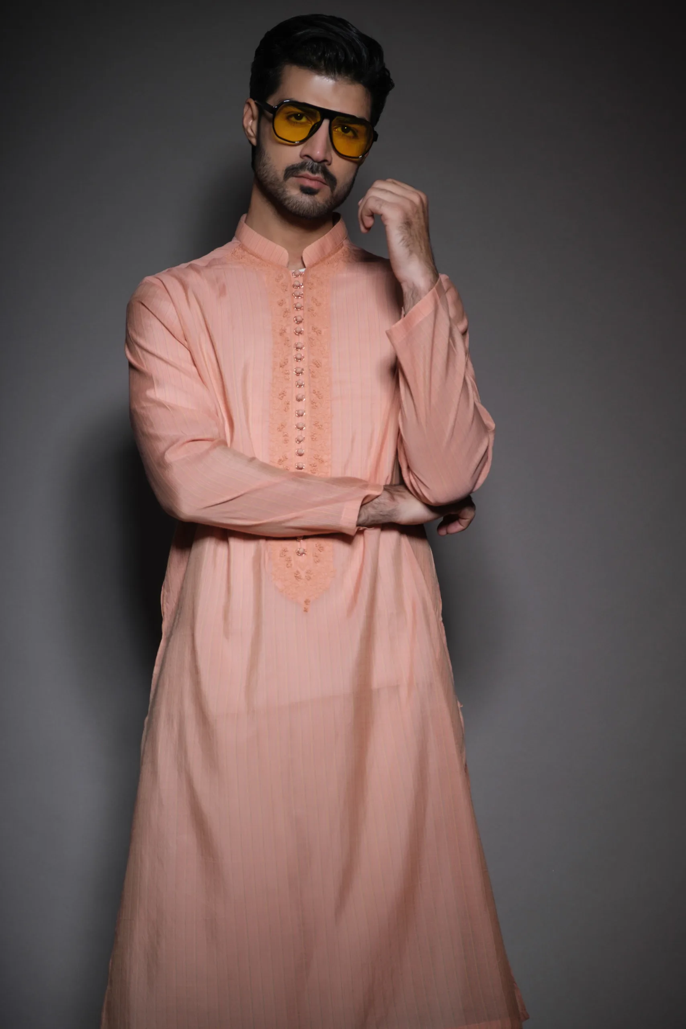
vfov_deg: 24.5
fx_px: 2372
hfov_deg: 16.5
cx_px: 343
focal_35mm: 83
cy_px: 514
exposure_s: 1/250
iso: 200
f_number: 4
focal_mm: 55
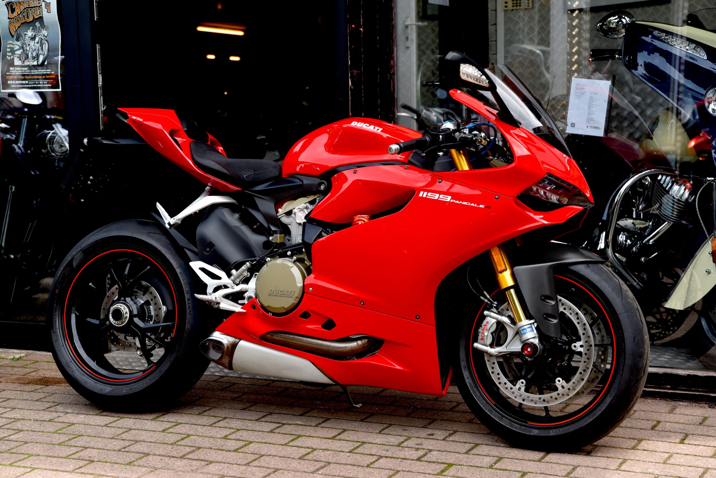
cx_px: 358
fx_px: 1393
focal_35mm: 70
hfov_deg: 28.8
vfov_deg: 19.5
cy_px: 239
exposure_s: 1/100
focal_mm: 70
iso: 100
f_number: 5
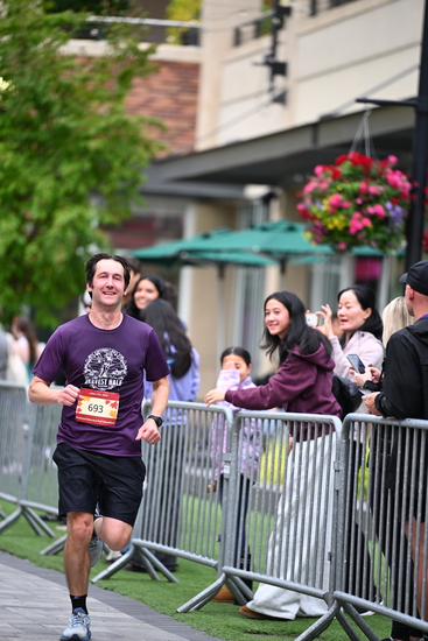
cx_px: 214
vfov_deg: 10.3
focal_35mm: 200
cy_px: 320
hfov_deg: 6.9
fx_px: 3564
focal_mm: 200
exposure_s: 1/2000
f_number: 2.8
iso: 1000
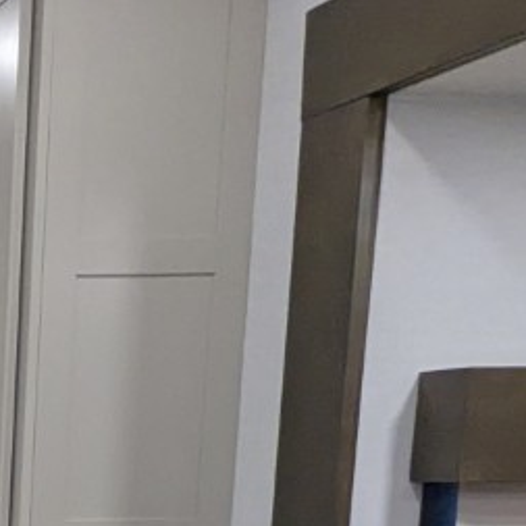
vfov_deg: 20.3
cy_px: 690
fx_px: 1341
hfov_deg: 17.0
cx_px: -498
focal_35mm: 78
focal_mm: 2.35
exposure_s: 1/171
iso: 325
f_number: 2.2
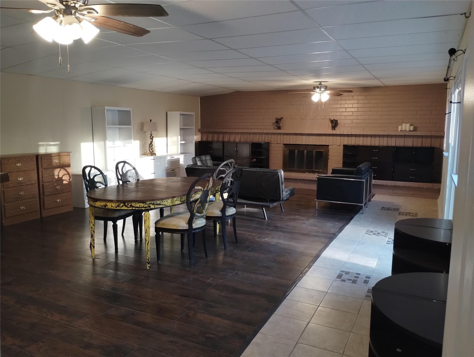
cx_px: 237
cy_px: 178
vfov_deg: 49.9
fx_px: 384
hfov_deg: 63.4
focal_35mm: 28
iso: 419
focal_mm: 4.27
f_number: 1.8
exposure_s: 1/30
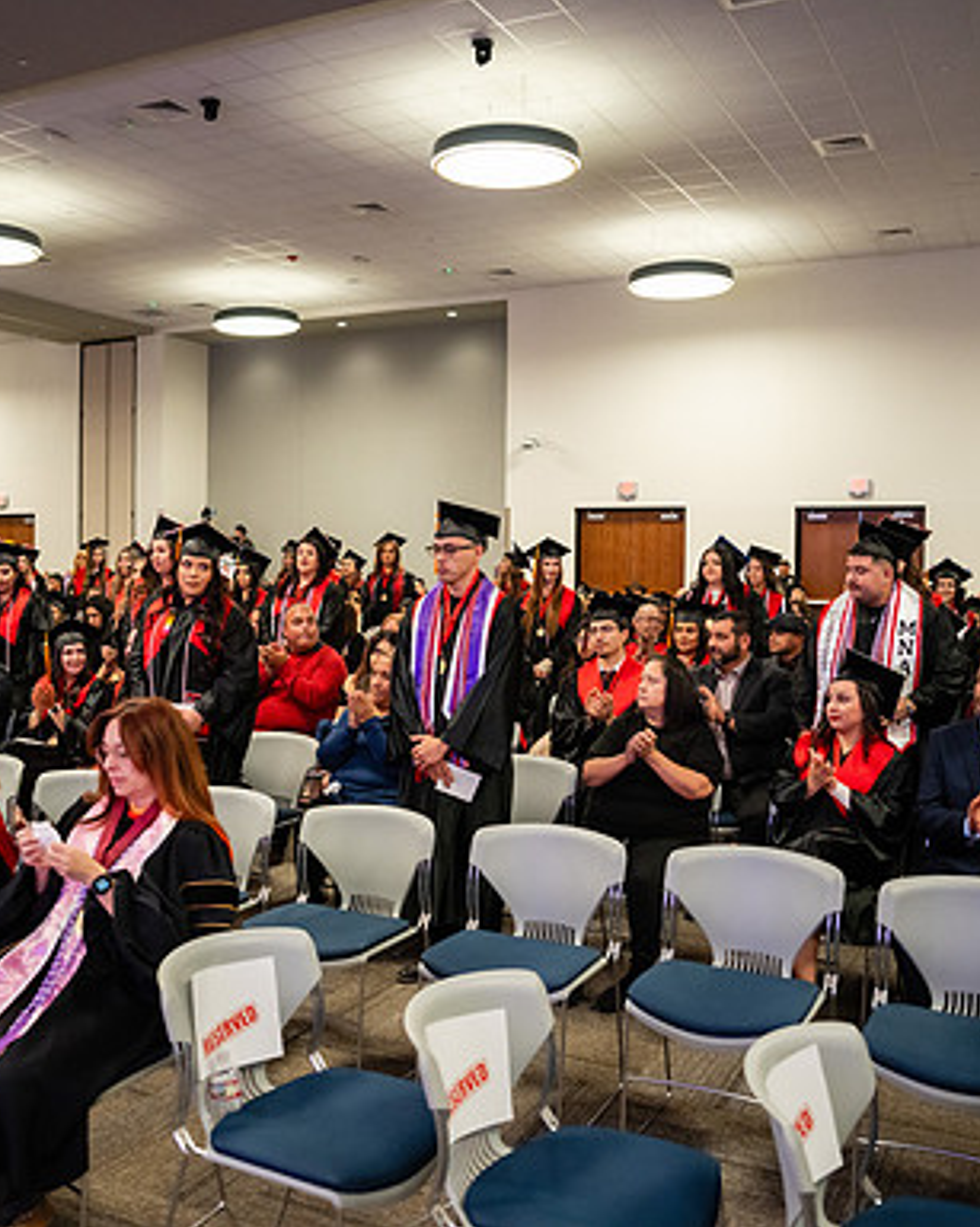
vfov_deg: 52.9
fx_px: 1233
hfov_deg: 43.0
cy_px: 612
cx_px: 364
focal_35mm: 34
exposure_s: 1/200
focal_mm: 24
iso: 2500
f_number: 2.8
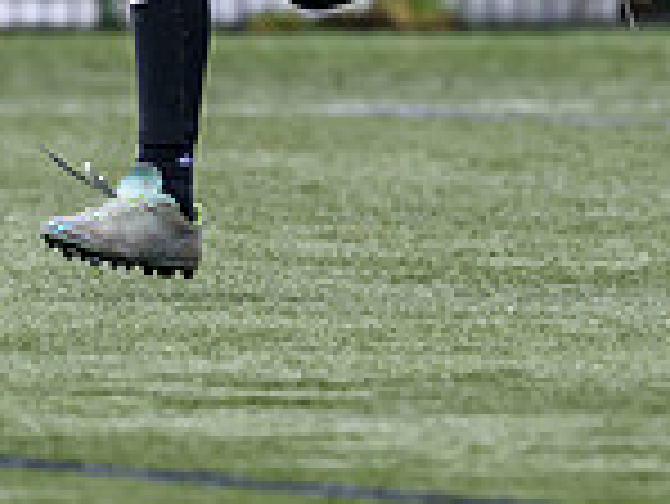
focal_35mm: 2272
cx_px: 189
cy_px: -18
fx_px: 44010
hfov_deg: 0.9
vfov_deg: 0.7
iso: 500
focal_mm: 400
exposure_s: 1/1600
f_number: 3.5
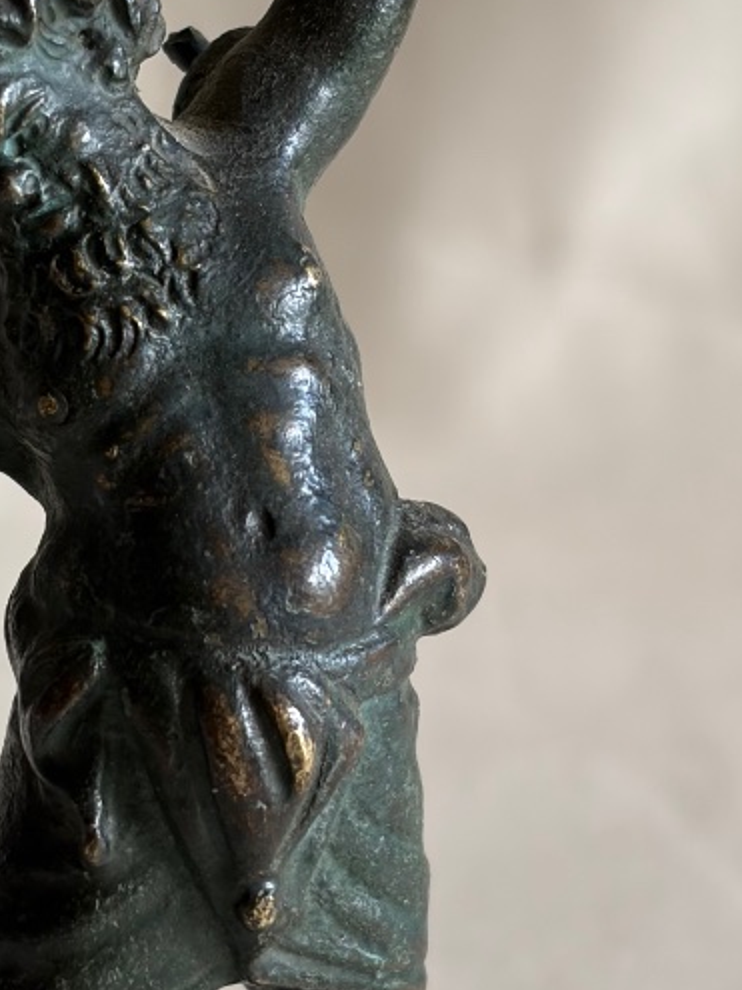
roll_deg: -2.2
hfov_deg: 11.6
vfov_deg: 15.6
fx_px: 3603
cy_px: 530
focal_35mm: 126
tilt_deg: -21.2
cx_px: -4
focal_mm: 5.96
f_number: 1.6
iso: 64
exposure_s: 1/60
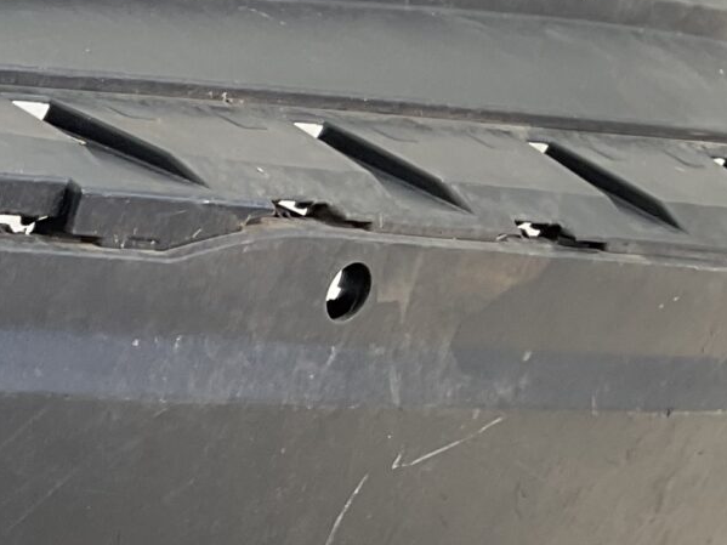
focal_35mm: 124
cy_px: 467
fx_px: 2604
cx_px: -646
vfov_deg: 11.9
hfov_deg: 13.9
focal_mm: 3
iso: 16
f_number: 1.8
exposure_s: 1/119
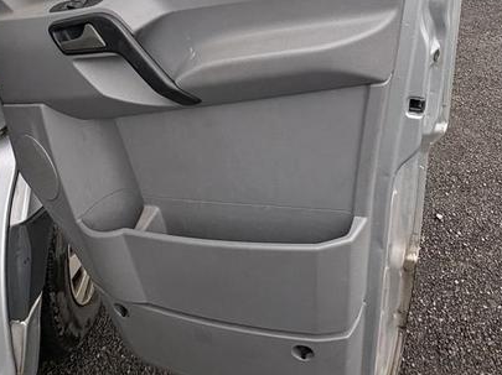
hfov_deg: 58.2
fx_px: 449
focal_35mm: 31
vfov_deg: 39.4
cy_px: -10
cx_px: 281
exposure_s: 1/456
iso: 40
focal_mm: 2.22
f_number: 2.2
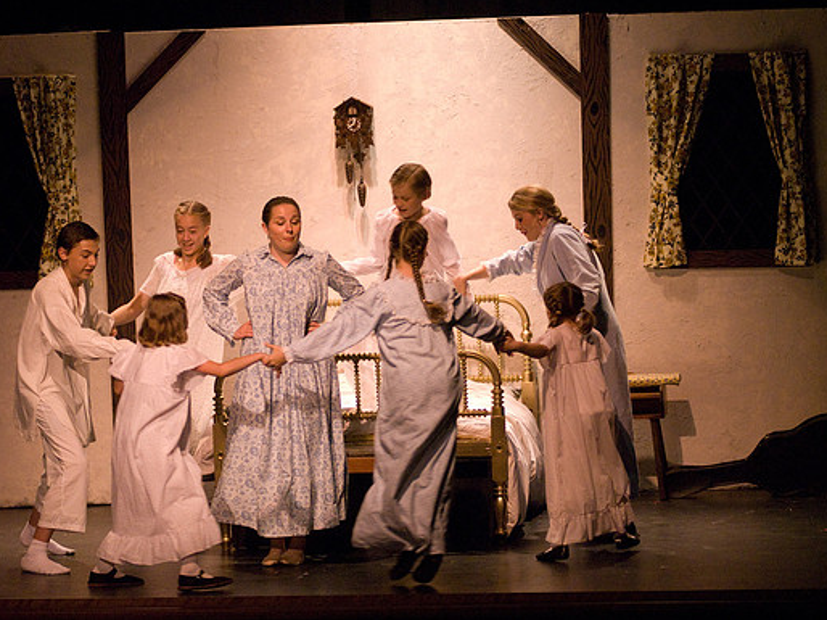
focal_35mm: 163
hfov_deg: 12.1
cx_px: 373
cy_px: 309
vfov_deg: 9.1
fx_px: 3892
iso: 1600
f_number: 2.8
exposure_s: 1/125
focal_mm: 100
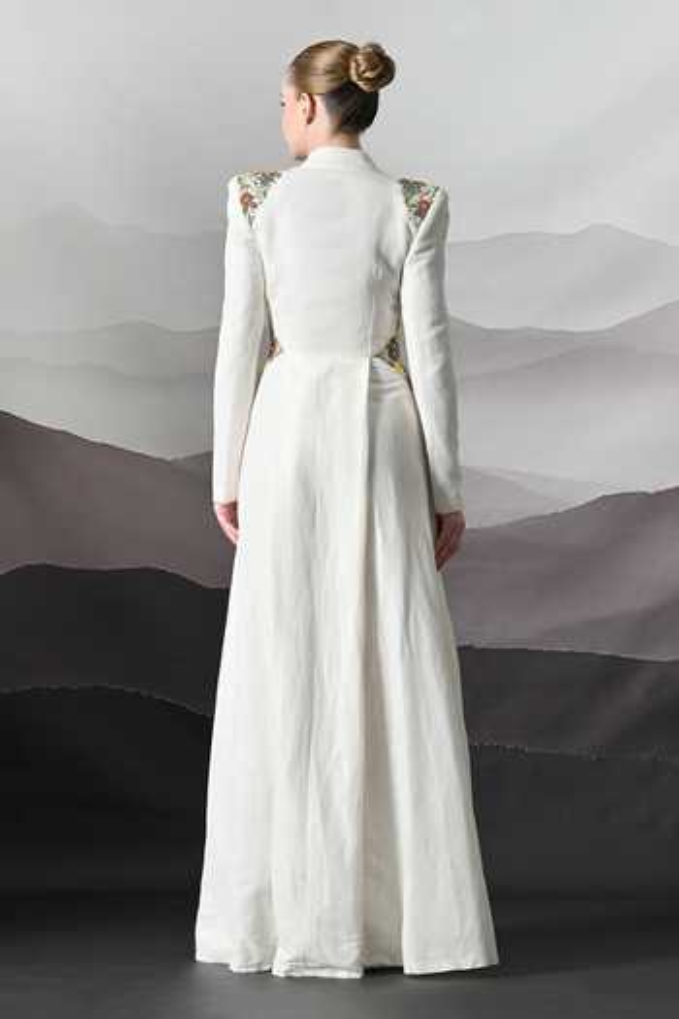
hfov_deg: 17.1
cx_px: 340
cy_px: 510
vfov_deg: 25.4
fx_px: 2263
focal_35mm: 80
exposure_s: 1/160
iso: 250
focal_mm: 80
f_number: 8
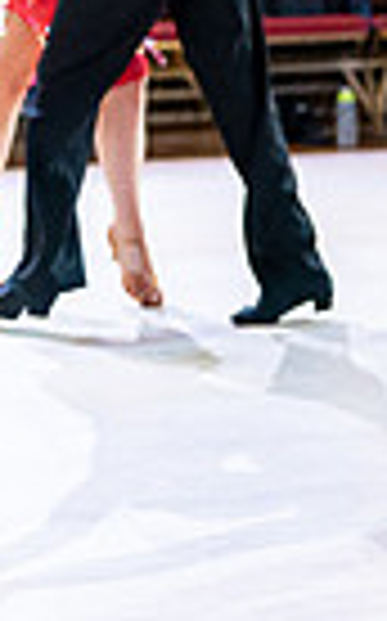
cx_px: 1282
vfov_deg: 10.1
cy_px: 164
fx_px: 3500
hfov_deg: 5.8
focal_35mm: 207
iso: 4000
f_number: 2.2
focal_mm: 48
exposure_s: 1/500
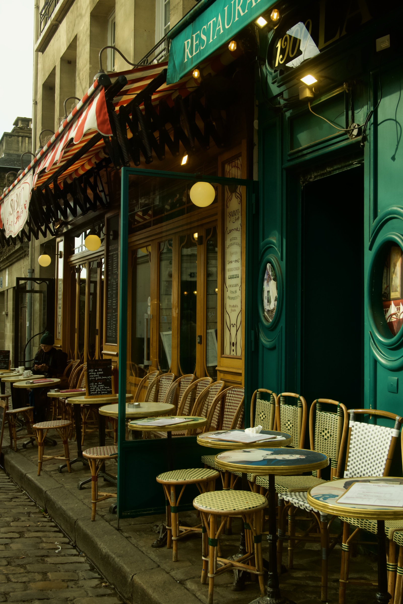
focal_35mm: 42
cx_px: 202
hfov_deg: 31.9
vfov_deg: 46.4
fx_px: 705
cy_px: 302
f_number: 5.6
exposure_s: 1/800
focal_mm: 28
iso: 640
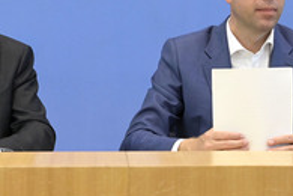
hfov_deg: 18.4
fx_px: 903
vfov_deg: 12.3
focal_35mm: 111
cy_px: 80
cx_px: 98
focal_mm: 48
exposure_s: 1/400
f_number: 6.3
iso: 4000
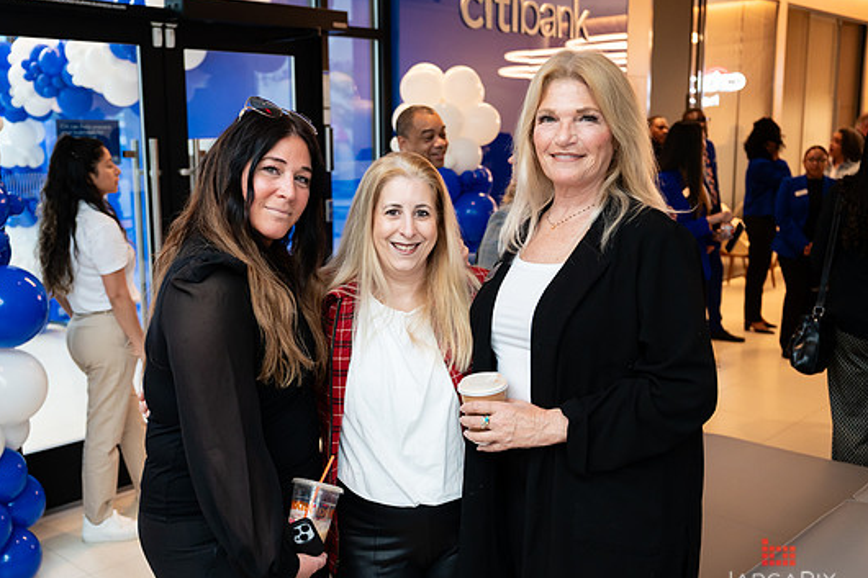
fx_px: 940
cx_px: 382
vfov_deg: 34.2
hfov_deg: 49.5
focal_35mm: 39
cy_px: 294
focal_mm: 33.5
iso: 1250
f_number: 3.2
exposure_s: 1/400
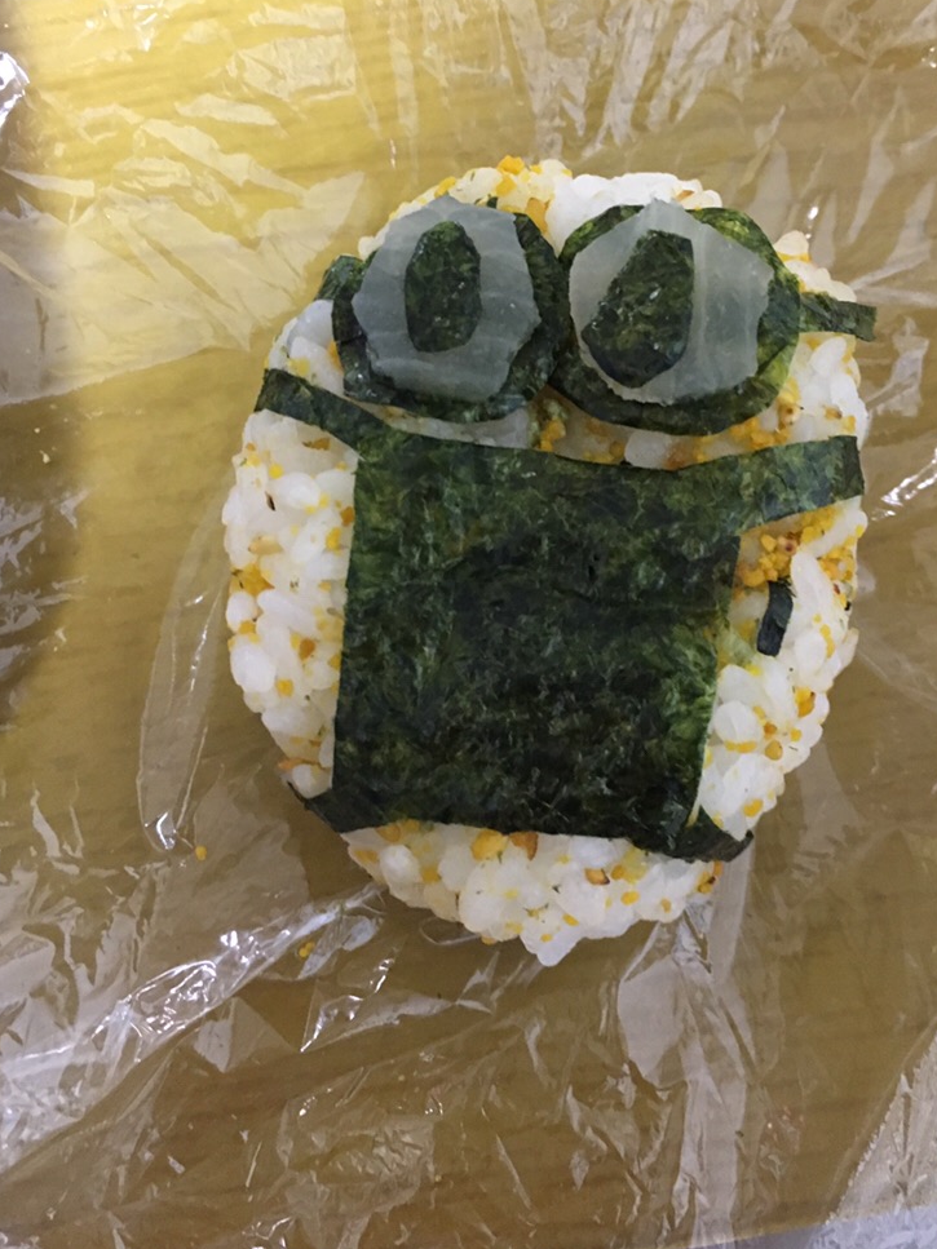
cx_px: 540
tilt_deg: -78.0
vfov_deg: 51.1
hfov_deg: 39.6
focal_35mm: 36
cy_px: 510
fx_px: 1300
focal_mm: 4.15
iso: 200
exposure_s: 1/15
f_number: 2.2
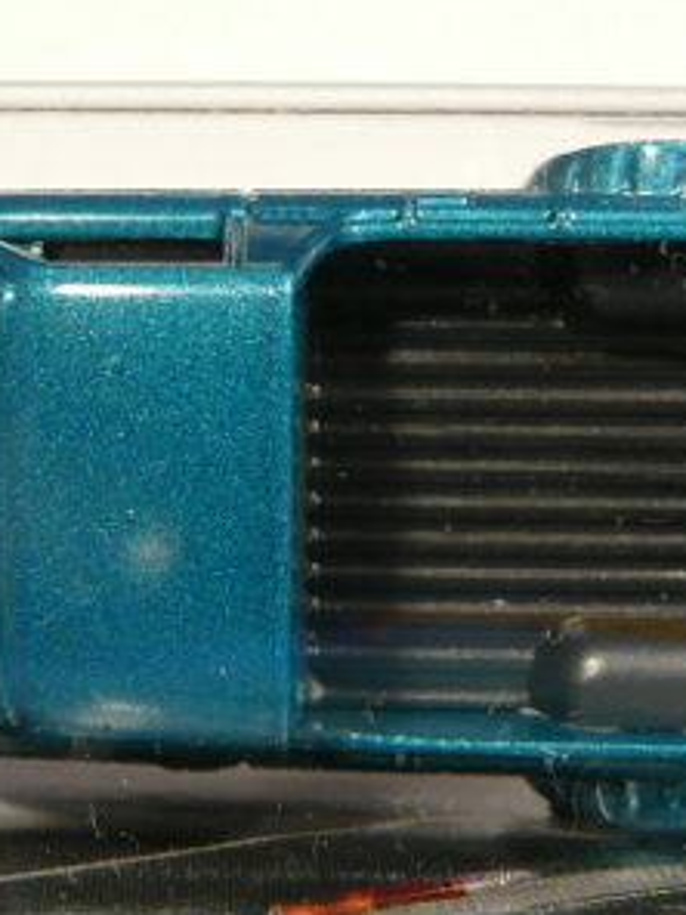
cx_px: 275
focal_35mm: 79
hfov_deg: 18.6
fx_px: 2087
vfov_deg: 24.6
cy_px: 337
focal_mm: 4.6
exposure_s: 1/30
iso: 100
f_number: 2.8
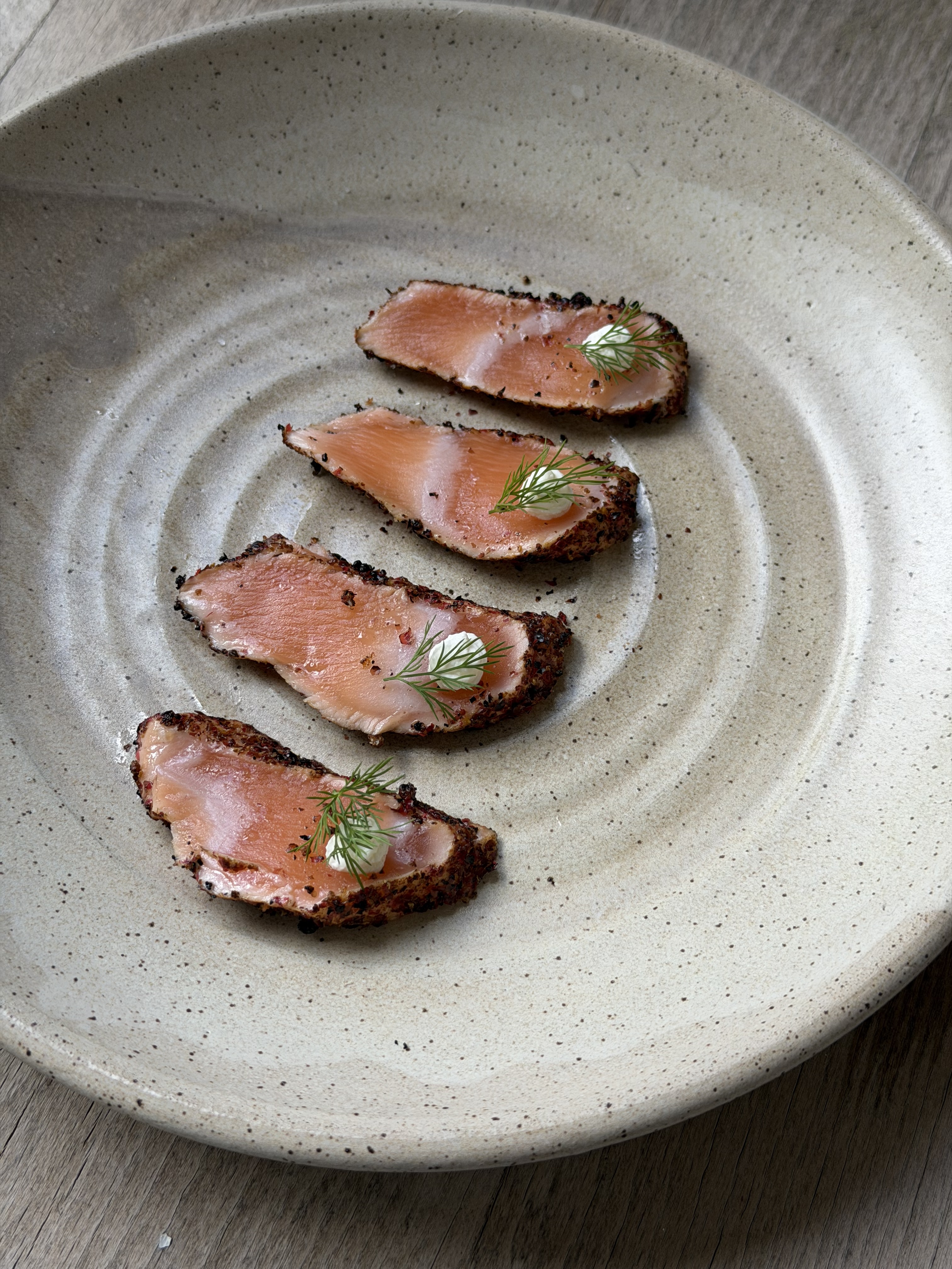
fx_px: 1760
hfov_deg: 30.3
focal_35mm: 48
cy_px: 634
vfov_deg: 39.7
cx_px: 476
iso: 64
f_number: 1.78
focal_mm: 6.76
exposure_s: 1/549
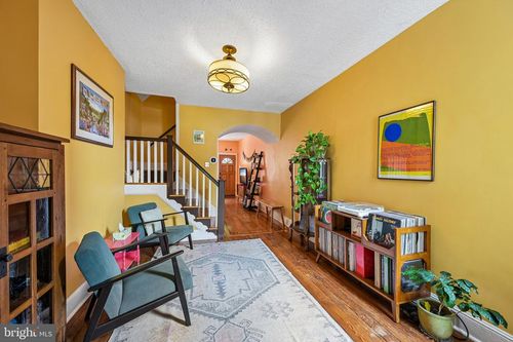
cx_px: 256
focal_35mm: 14
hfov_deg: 104.3
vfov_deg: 81.2
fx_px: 199
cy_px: 171
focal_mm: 14
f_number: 8
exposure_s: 1/2
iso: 400
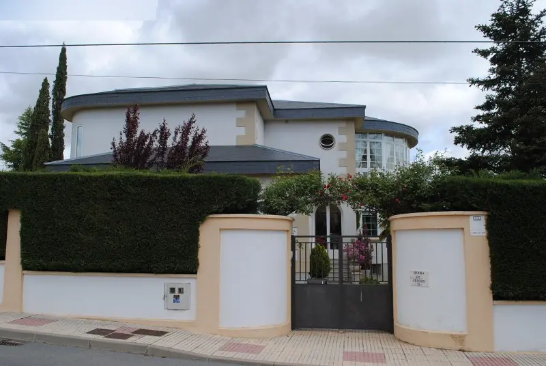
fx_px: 456
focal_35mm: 30
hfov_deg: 61.9
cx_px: 273
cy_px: 183
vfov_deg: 43.7
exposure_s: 1/250
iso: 100
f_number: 8
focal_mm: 20
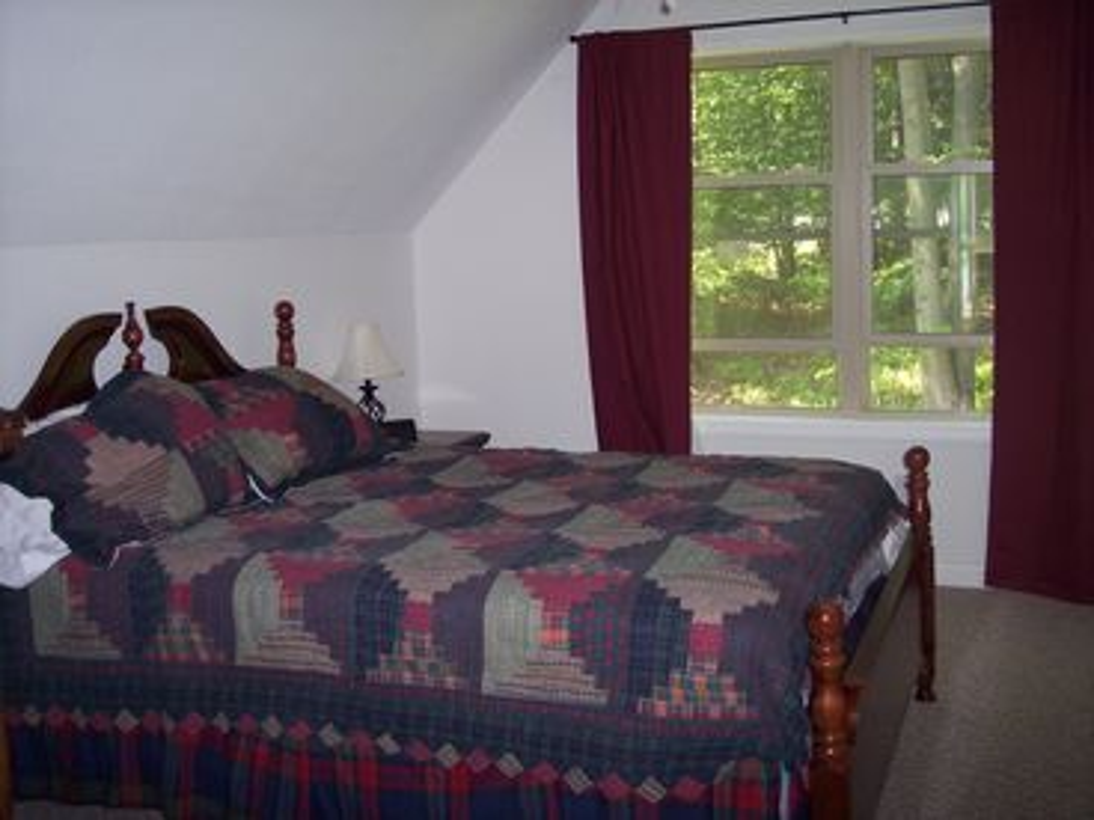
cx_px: 547
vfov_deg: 36.8
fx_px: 1233
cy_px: 410
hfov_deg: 47.9
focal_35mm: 39
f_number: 2.8
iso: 140
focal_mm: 8
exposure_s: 1/60
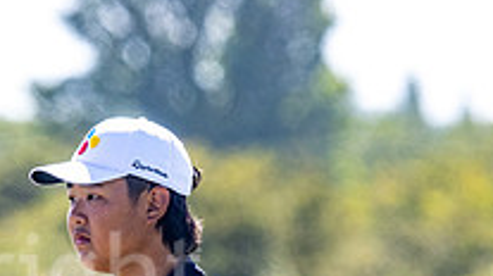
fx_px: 17279
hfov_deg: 1.6
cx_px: 57
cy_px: 428
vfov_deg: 0.9
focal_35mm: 1323
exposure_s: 1/640
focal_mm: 300
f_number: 5.6
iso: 160
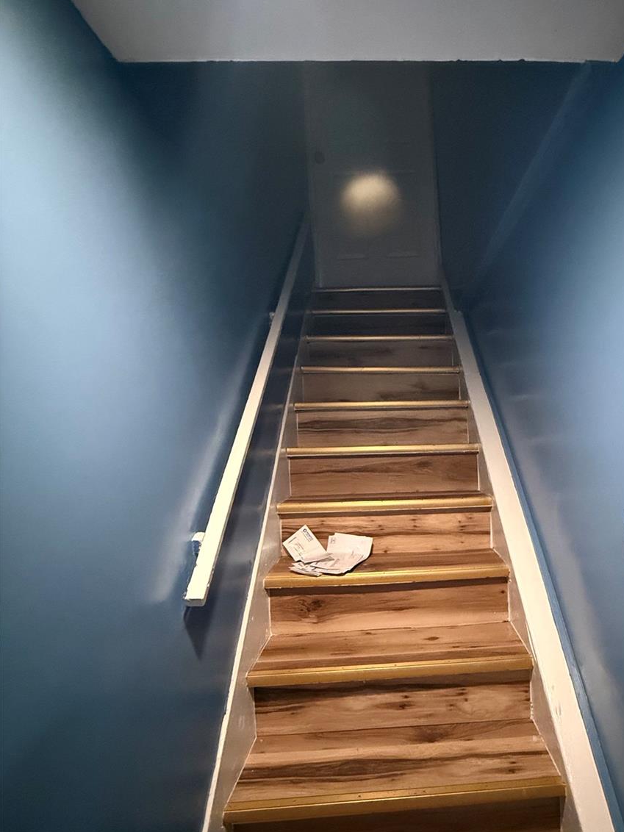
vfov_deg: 84.7
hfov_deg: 66.6
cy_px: 423
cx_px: 422
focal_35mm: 19
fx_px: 457
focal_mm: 2.22
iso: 1250
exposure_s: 1/30
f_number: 2.2
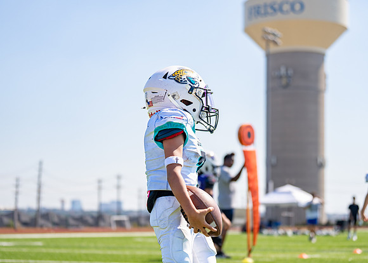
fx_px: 878
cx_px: 190
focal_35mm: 84
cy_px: 131
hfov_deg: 23.7
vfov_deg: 17.0
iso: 100
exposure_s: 1/1600
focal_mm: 70
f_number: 2.8
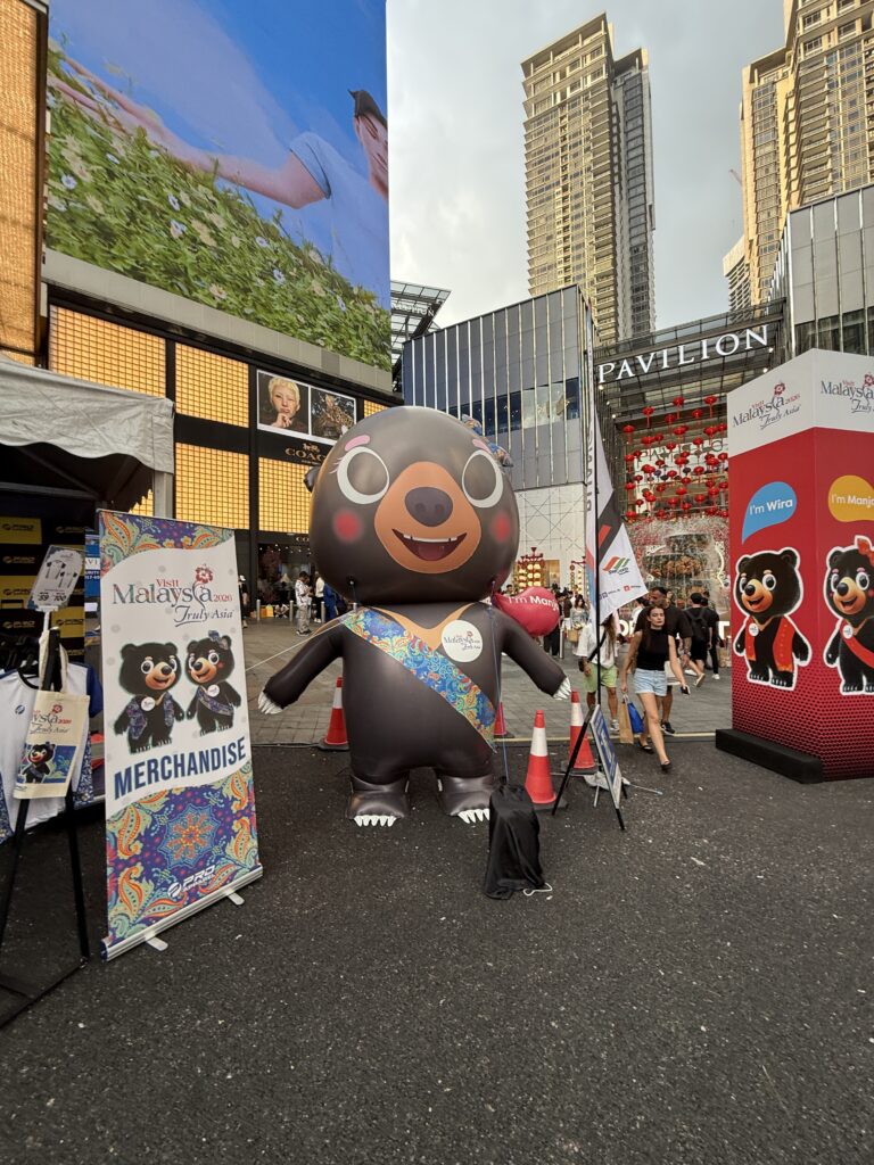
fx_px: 471
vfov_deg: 102.1
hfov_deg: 85.7
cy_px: 582
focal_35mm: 14
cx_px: 437
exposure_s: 1/134
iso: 64
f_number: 2.2
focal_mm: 2.22
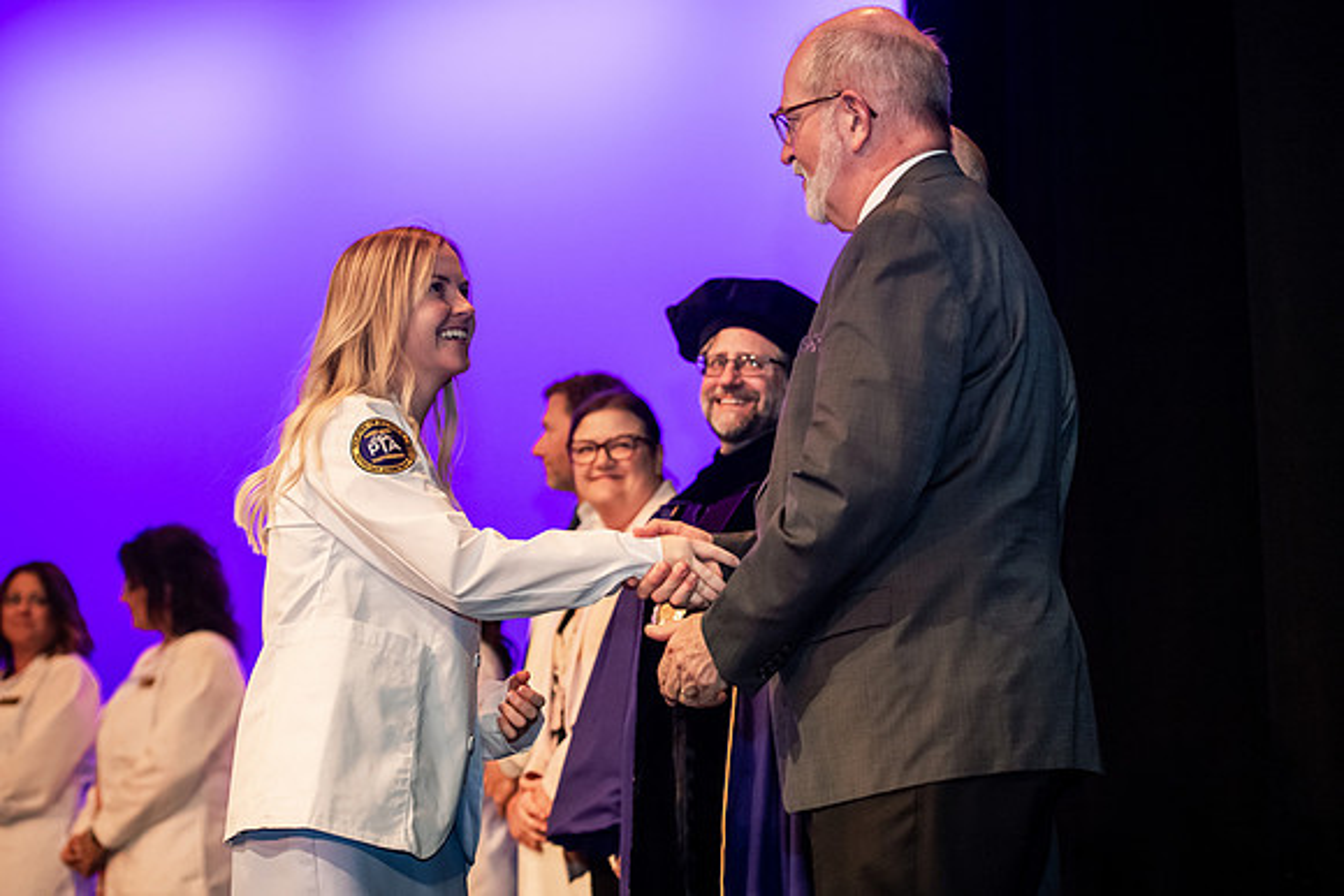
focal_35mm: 82
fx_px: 3062
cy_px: 448
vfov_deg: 16.7
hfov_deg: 24.8
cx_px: 672
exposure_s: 1/200
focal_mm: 82
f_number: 3.5
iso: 2500
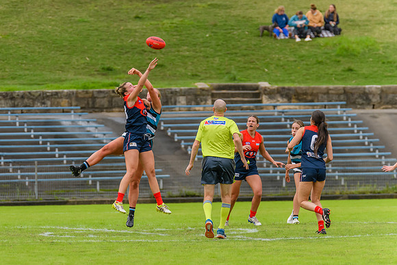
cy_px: 153
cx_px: 110
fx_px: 5364
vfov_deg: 2.8
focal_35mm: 486
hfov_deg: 4.2
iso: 800
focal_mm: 330
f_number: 6.3
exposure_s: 1/1600
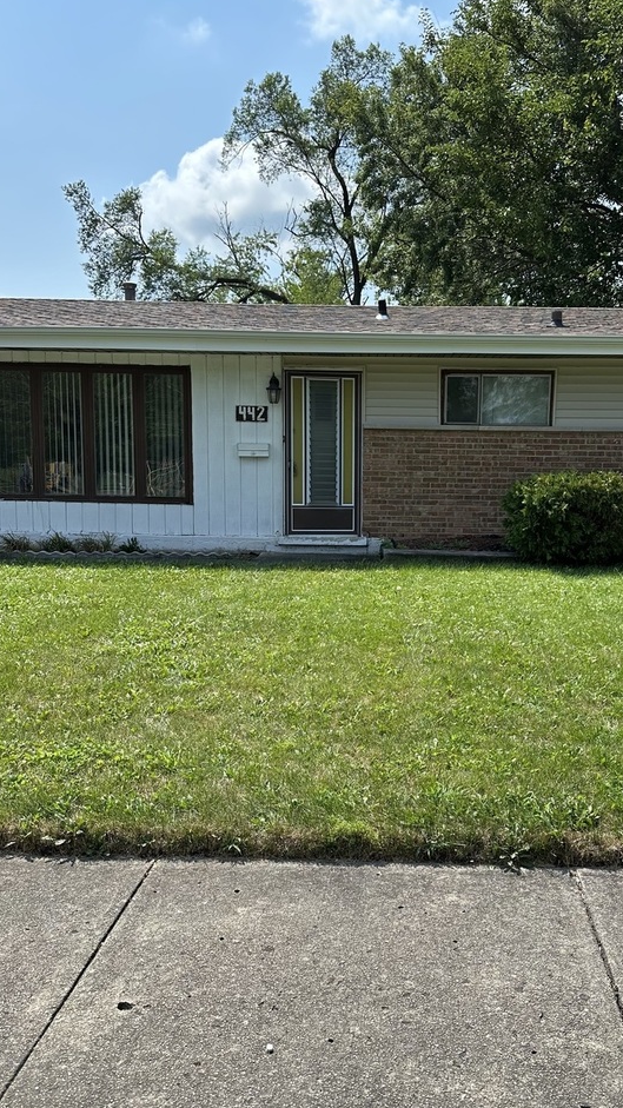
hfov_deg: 38.7
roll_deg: -0.9
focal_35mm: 30
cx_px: 387
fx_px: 881
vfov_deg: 64.3
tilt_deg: -4.2
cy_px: 563
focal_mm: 6.86
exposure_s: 1/2732
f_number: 1.78
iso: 80
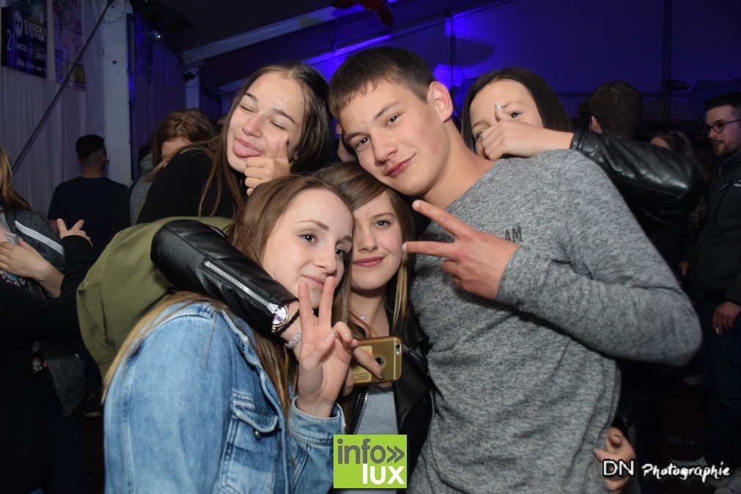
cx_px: 370
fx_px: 741
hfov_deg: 53.1
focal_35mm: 36
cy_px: 247
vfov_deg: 36.9
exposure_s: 1/50
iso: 1600
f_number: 4
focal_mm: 24
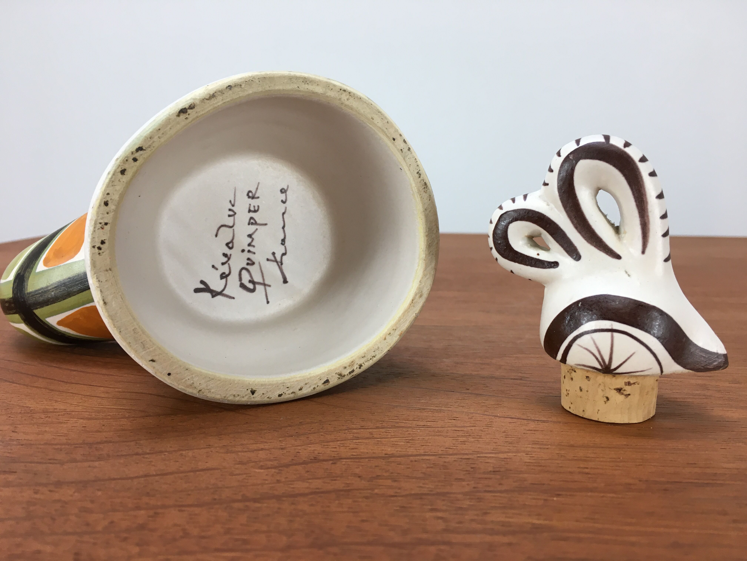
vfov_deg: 48.2
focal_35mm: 29
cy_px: 280
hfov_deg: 61.7
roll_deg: -0.2
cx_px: 374
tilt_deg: -9.4
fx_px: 626
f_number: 2.2
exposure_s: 1/33
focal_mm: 4.15
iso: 32
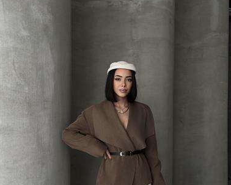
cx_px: 120
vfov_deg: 33.6
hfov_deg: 42.0
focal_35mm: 44
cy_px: 136
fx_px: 301
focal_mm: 6.86
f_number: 1.78
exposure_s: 1/71
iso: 125
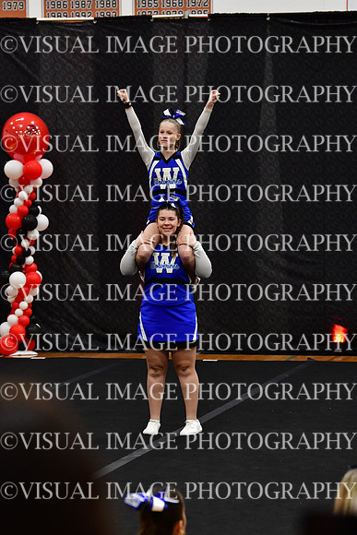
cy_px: 268
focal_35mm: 174
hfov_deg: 7.9
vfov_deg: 11.8
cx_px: 178
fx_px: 2587
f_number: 4
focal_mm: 116
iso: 4000
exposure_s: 1/500
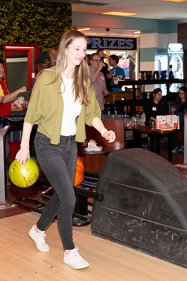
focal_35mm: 62
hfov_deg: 22.1
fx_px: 479
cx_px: 94
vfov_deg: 32.6
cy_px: 140
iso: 2000
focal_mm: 41
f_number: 5.6
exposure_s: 1/100
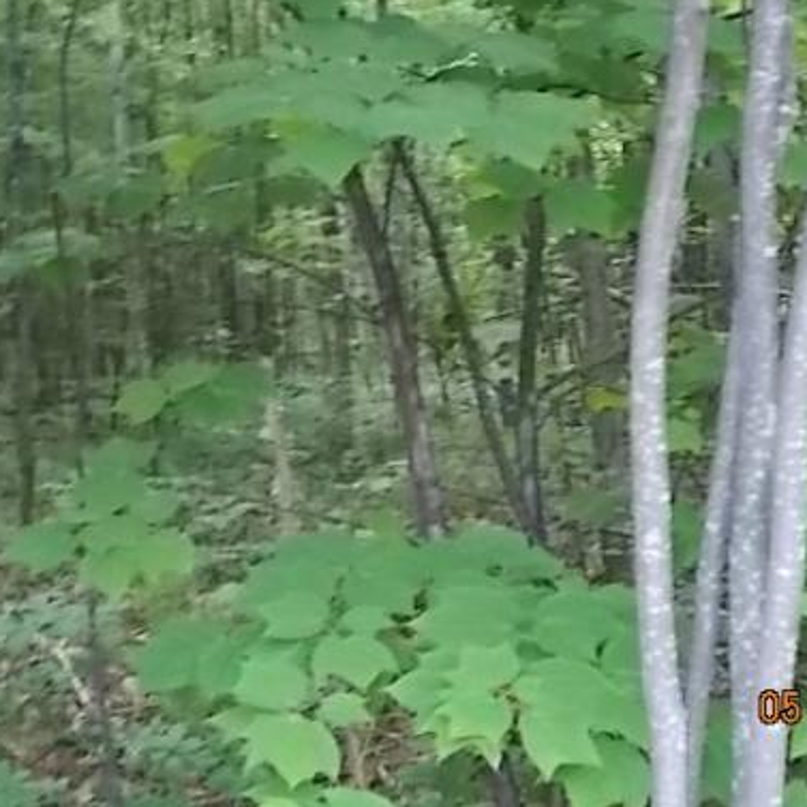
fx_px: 1794
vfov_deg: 25.3
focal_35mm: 68
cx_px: 542
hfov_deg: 25.2
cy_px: 351
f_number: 4.5
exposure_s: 1/30
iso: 500
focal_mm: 9
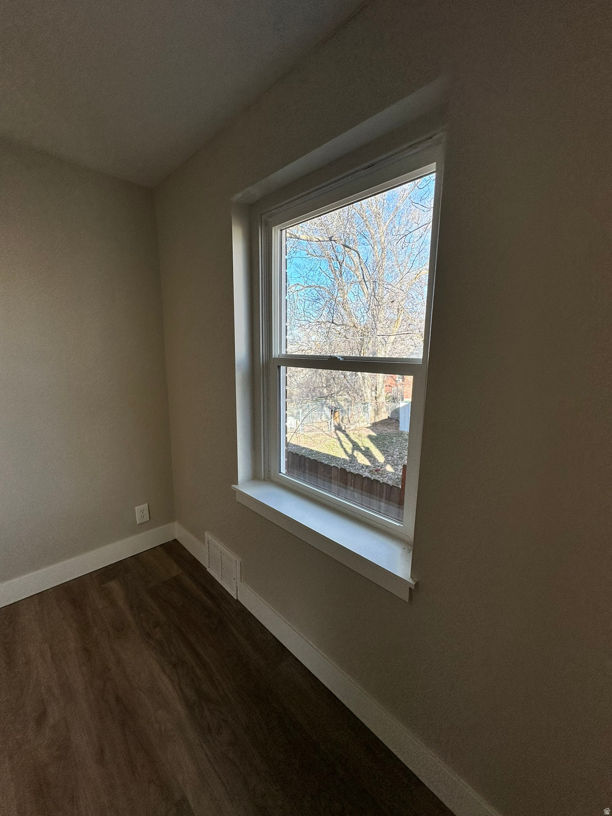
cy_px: 408
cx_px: 306
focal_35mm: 14
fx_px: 330
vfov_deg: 102.1
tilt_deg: -8.2
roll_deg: +1.1
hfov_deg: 85.7
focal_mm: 2.22
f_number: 2.2
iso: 40
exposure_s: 1/245
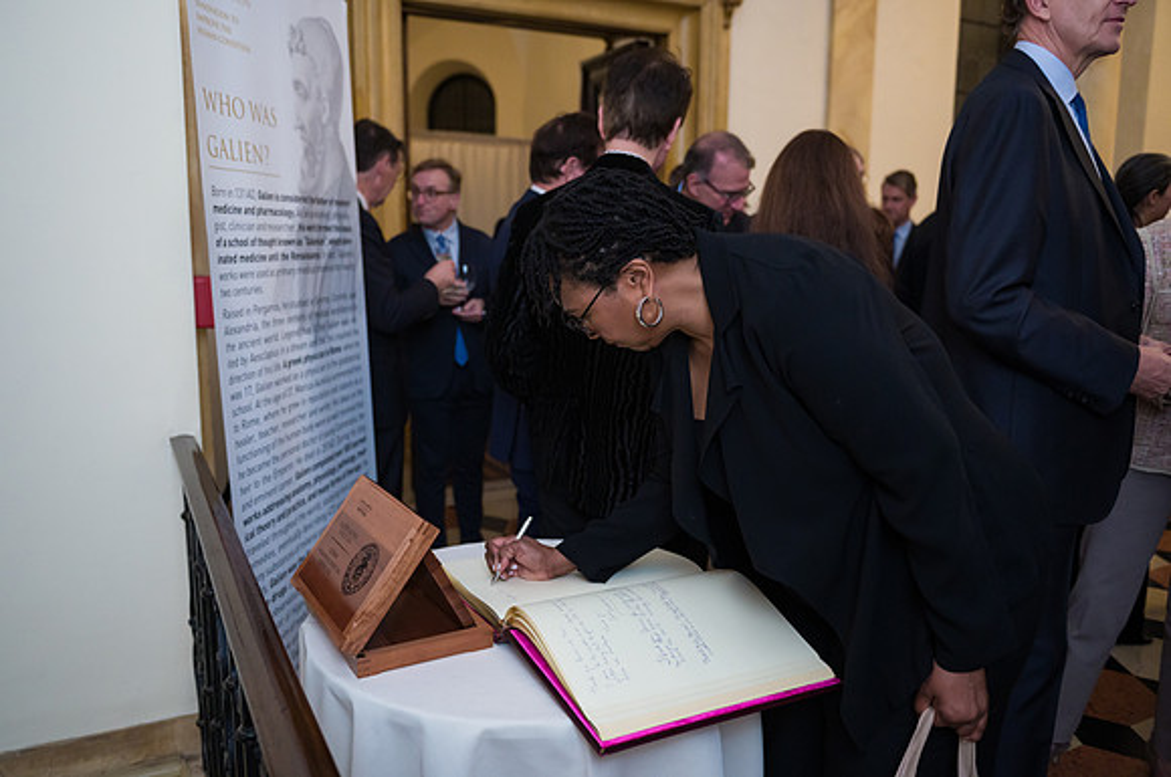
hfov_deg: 65.4
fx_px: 912
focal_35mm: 28
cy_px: 389
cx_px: 586
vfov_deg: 46.2
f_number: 3.2
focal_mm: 28
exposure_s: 1/200
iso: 1600
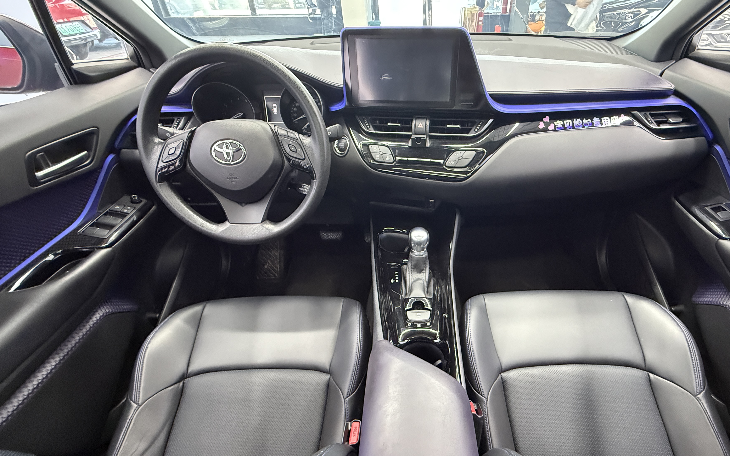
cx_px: 413
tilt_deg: -41.3
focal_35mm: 17
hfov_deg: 93.8
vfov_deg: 67.4
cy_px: 270
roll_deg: +1.0
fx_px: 338
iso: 1000
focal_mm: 2.22
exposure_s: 1/50
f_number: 2.2
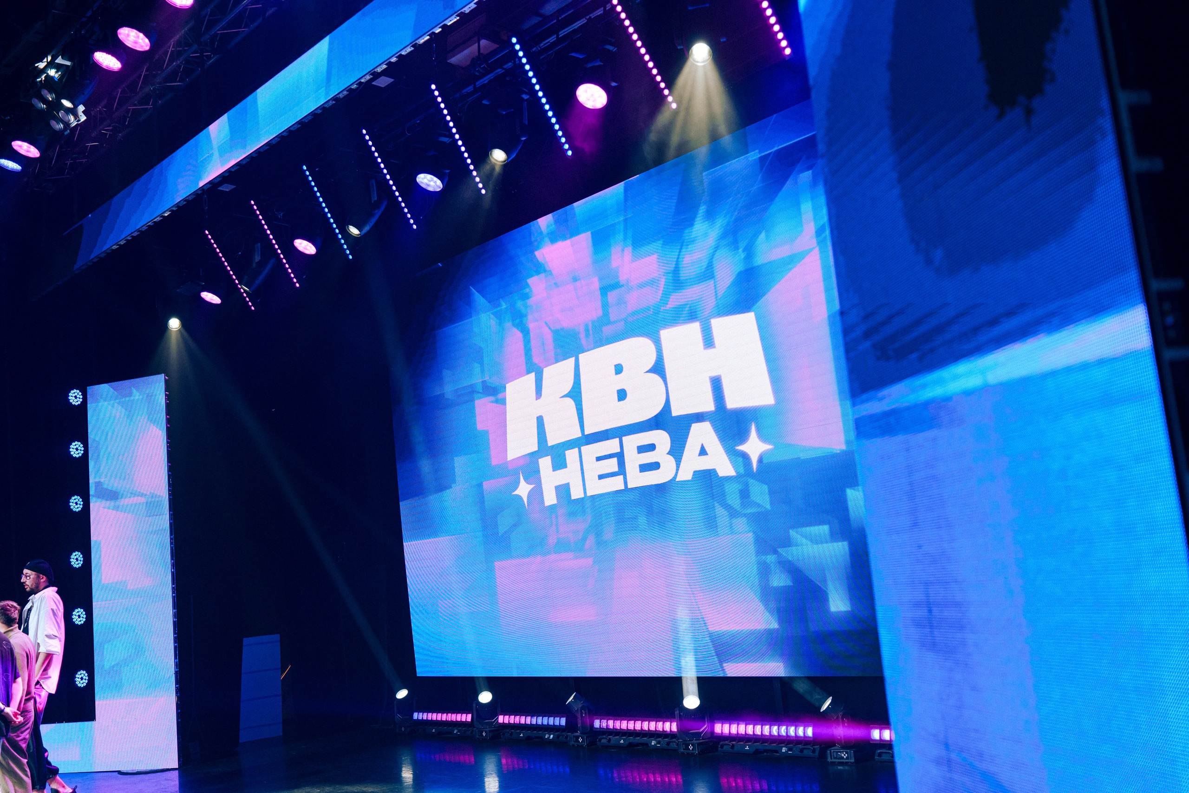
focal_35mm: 35
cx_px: 594
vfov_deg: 37.9
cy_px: 396
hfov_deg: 54.4
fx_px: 1156
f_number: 2.8
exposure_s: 1/200
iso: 500
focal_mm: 35
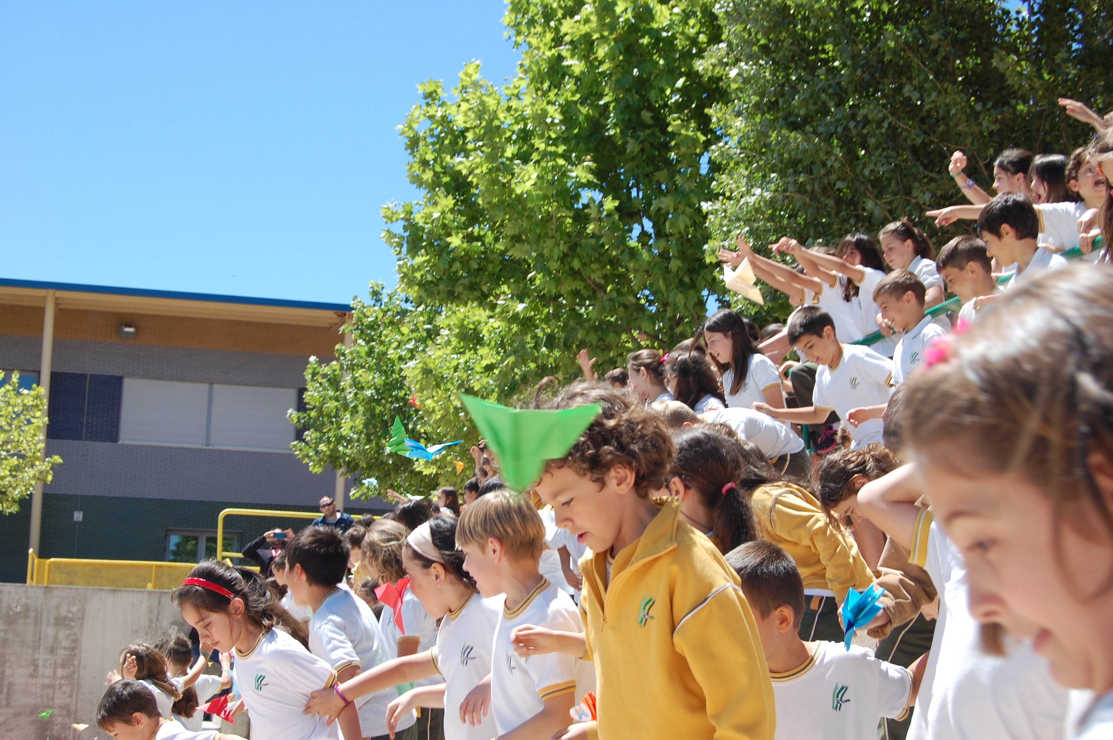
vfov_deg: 23.7
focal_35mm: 57
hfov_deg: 35.1
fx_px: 1761
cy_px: 370
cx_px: 556
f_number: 8
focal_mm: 38
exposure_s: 1/250
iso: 200
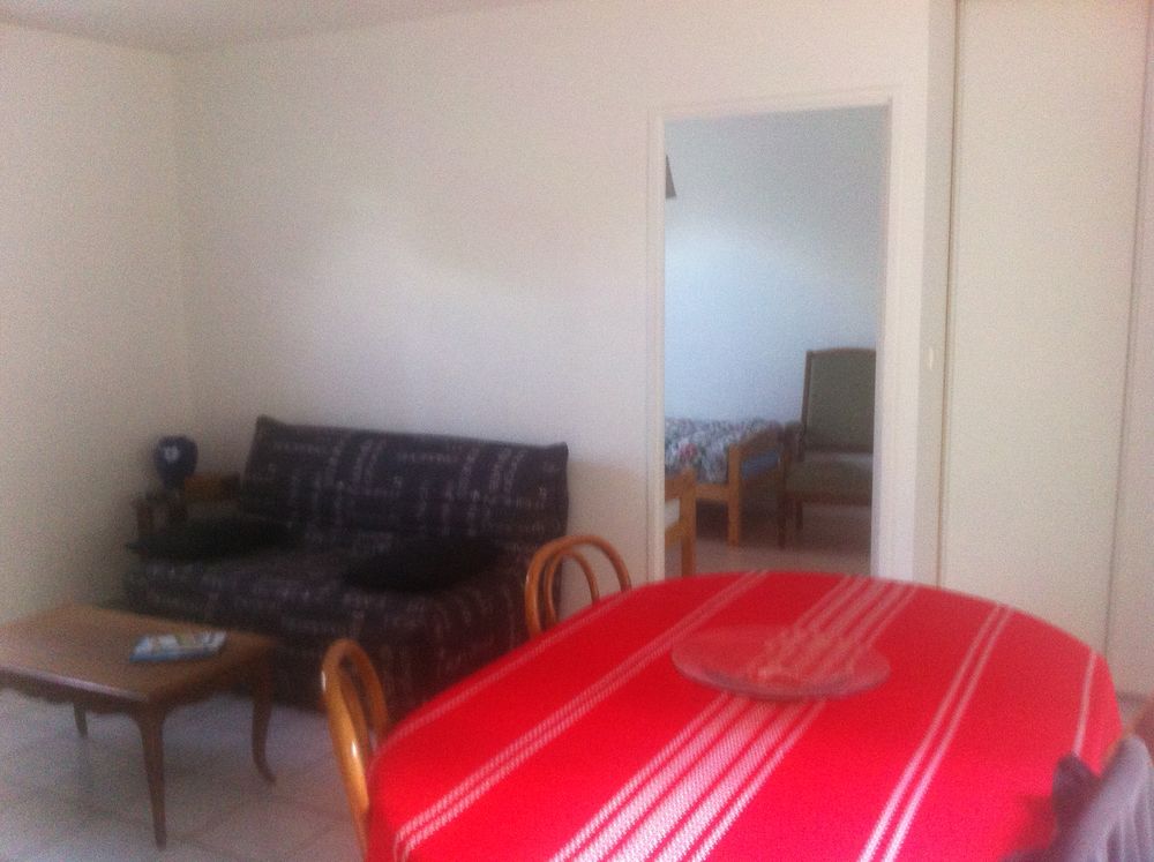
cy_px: 431
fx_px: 1165
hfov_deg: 52.7
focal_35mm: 35
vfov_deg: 40.6
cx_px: 577
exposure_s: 1/15
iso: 250
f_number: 2.8
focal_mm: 3.85
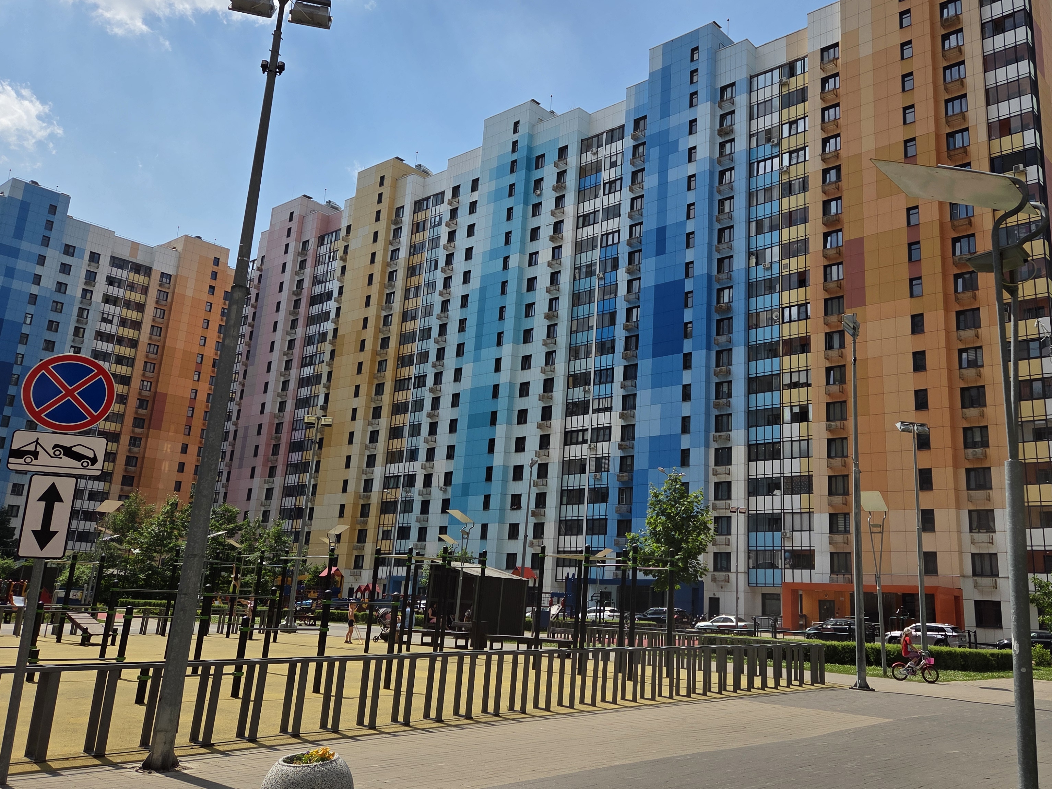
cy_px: 338
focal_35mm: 30
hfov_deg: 59.6
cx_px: 620
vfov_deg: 46.7
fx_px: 912
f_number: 1.8
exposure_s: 1/7891
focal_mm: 5.4
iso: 64
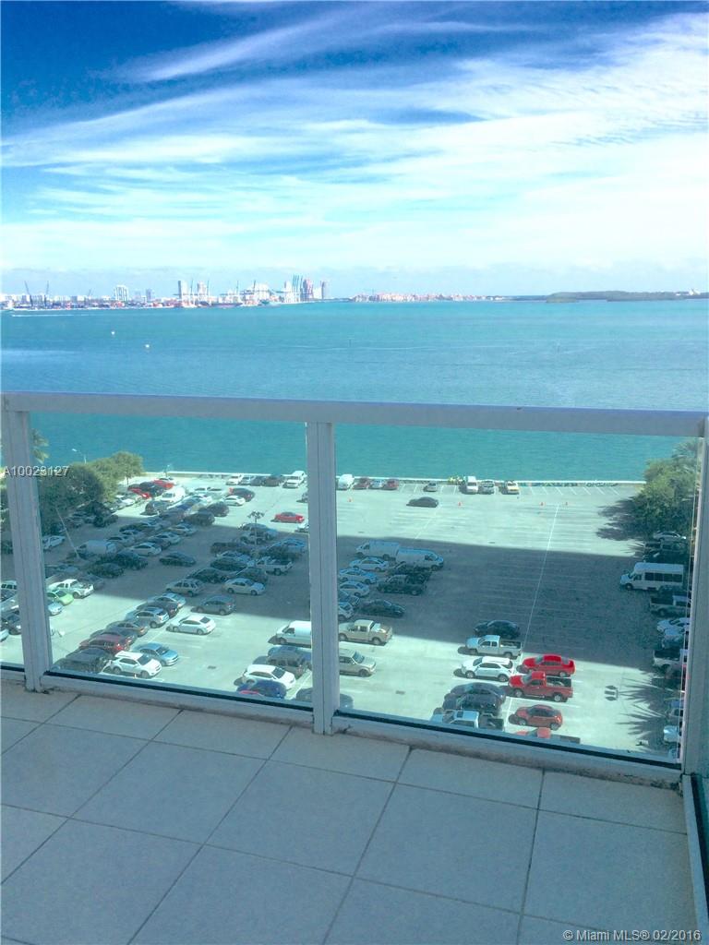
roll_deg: +2.4
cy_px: 472
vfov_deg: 61.7
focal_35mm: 29
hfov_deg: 48.2
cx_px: 354
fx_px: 792
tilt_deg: -12.9
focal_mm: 4.15
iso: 32
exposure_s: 1/2283
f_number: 2.2
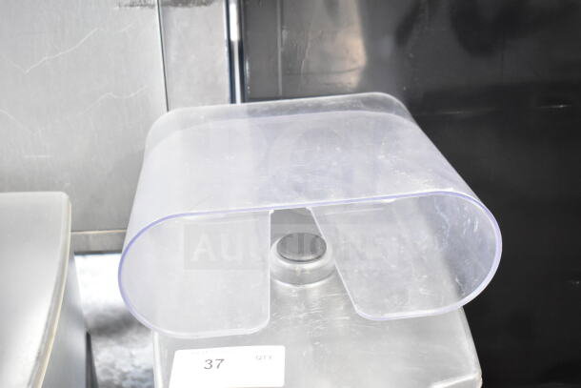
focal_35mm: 57
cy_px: 194
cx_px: 290
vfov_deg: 23.8
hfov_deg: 35.0
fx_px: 920
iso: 3200
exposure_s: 1/60
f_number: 4.8
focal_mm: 38
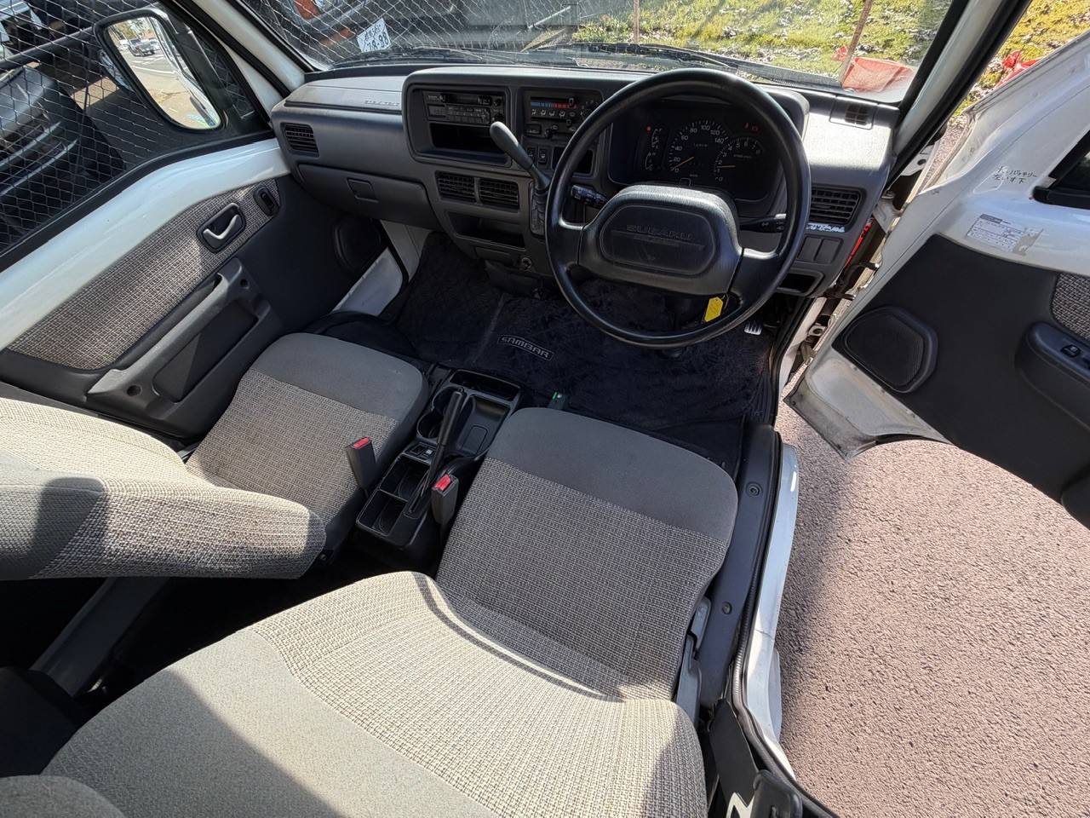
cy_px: 409
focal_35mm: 14
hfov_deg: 102.1
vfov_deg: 85.7
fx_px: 441
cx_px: 545
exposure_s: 1/383
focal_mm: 2.22
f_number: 2.2
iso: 50
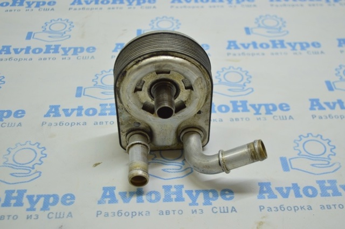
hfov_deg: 37.9
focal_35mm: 52
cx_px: 172
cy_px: 114
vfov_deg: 25.7
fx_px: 502
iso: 400
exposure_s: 1/60
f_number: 4.5
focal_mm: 35
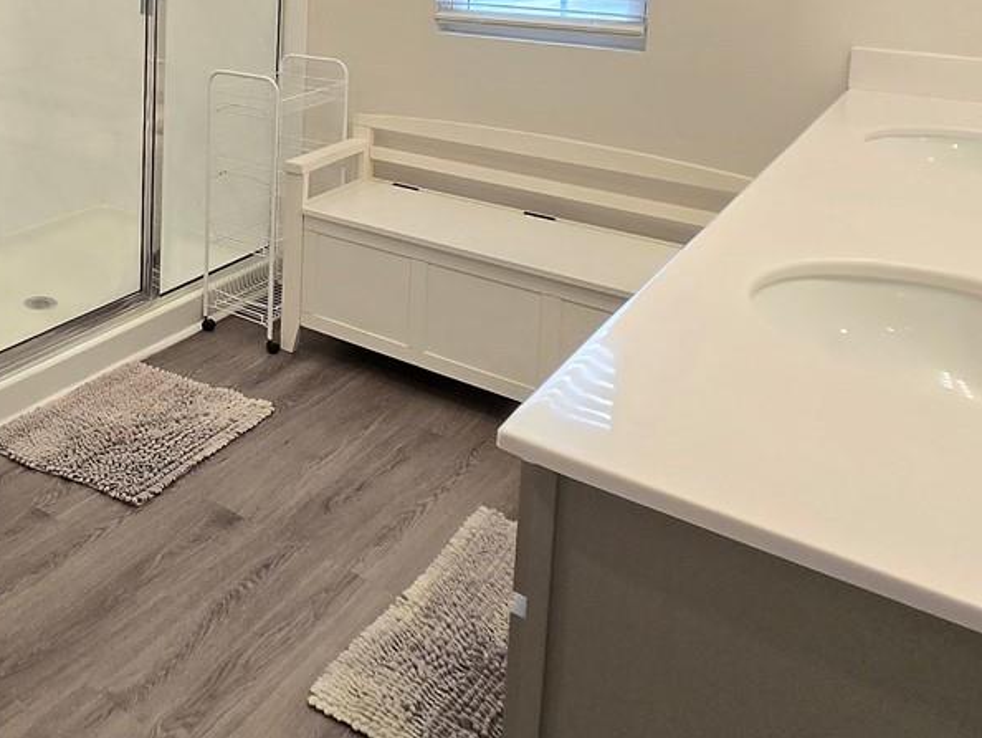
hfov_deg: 45.6
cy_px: 12
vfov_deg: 36.8
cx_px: 31
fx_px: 993
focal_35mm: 35
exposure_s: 1/60
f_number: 2.2
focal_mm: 1.7
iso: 125
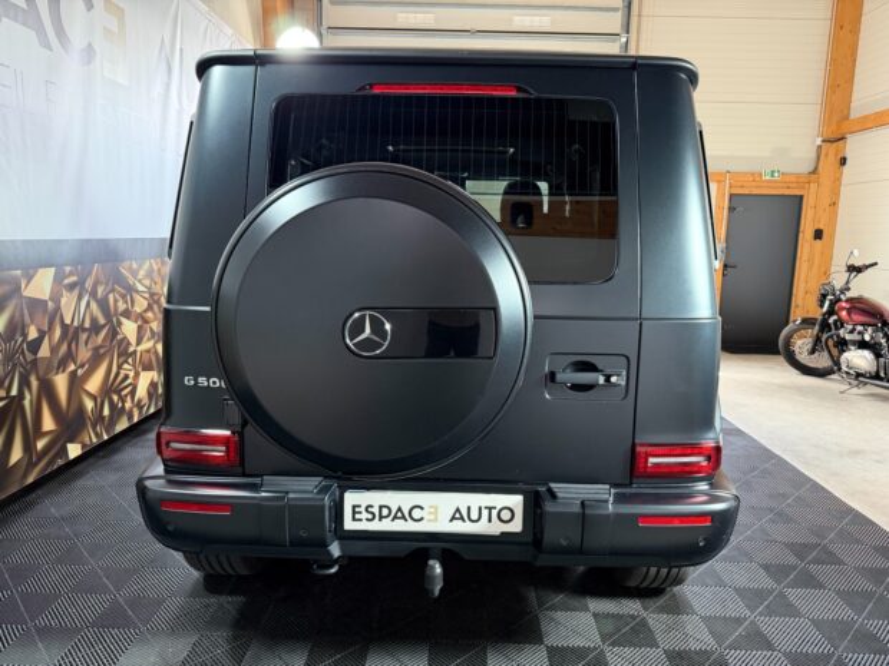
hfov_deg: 71.6
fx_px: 616
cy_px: 333
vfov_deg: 56.8
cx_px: 444
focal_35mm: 24
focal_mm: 6.76
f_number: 1.78
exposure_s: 1/50
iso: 800
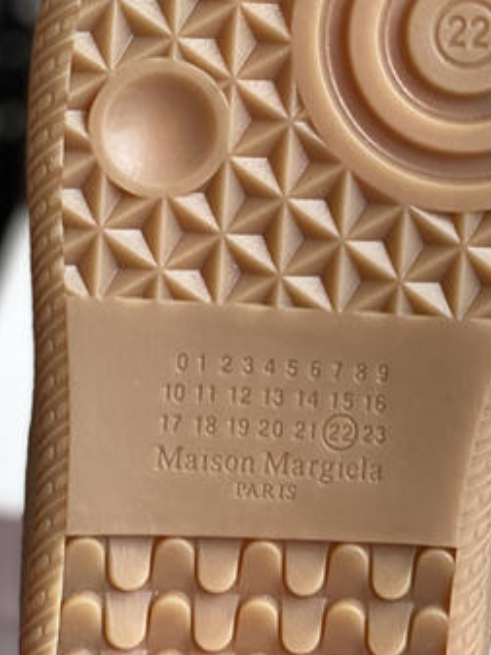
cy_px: 96
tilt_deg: -42.7
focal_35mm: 134
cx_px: 542
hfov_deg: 10.9
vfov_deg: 14.6
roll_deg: -6.2
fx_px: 2534
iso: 20
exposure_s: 1/125
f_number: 2
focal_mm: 6
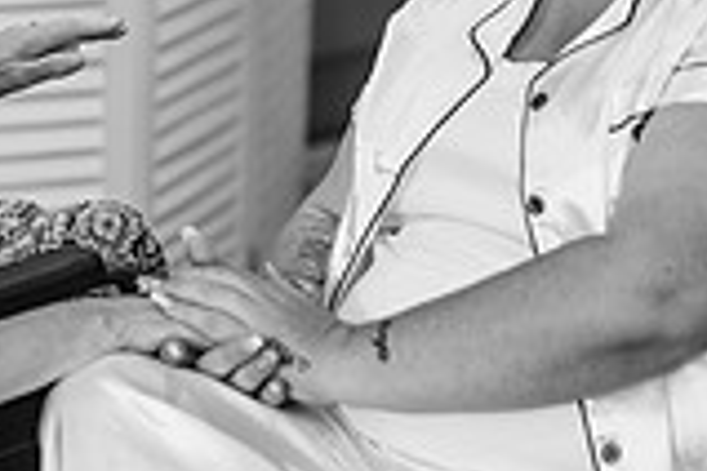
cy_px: 193
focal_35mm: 183
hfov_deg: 11.2
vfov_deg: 7.5
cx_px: 258
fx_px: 3594
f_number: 1.6
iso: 500
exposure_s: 1/320
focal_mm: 50
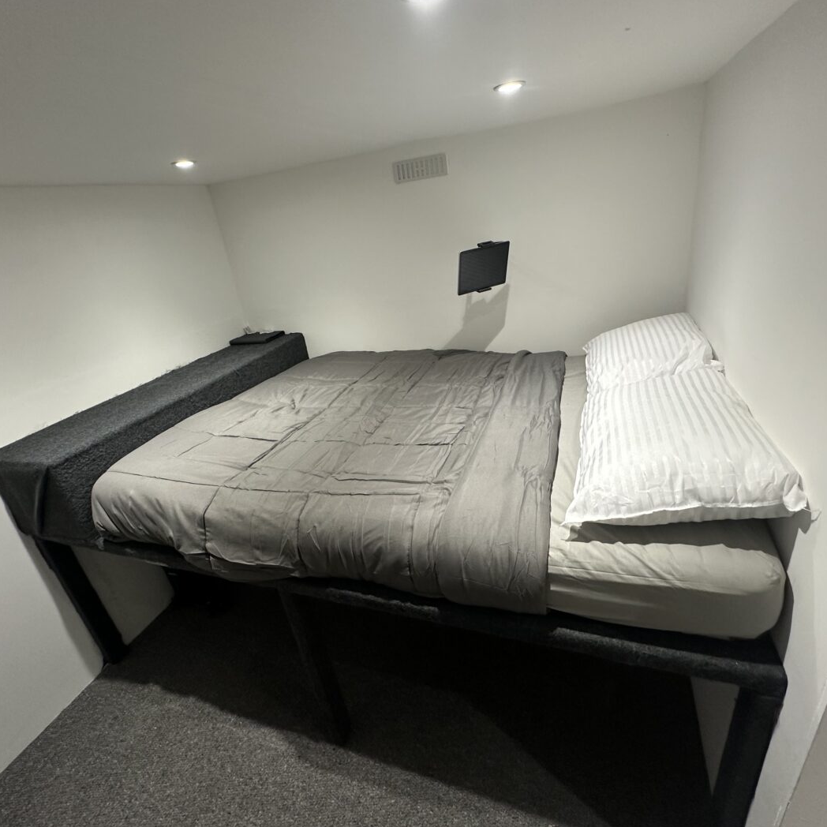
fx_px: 459
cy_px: 410
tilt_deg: -23.6
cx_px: 414
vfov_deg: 84.0
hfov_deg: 84.0
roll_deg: +9.2
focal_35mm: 17
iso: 200
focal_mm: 2.22
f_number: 2.2
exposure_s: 1/100
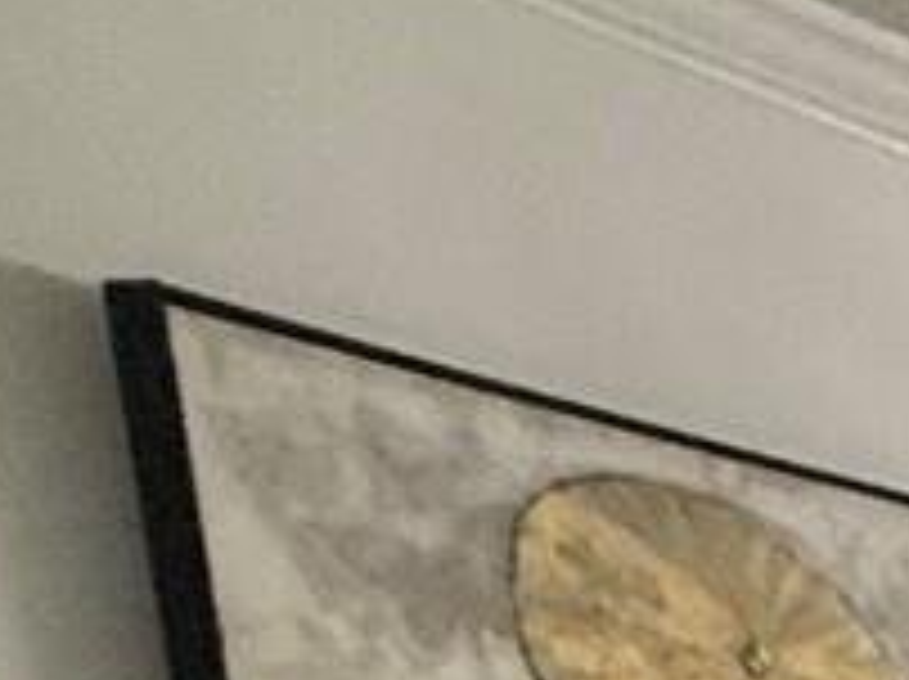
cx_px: 3105
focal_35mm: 111
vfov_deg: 10.5
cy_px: 1855
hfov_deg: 9.8
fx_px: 2911
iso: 250
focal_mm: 2.22
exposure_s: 1/60
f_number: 2.2
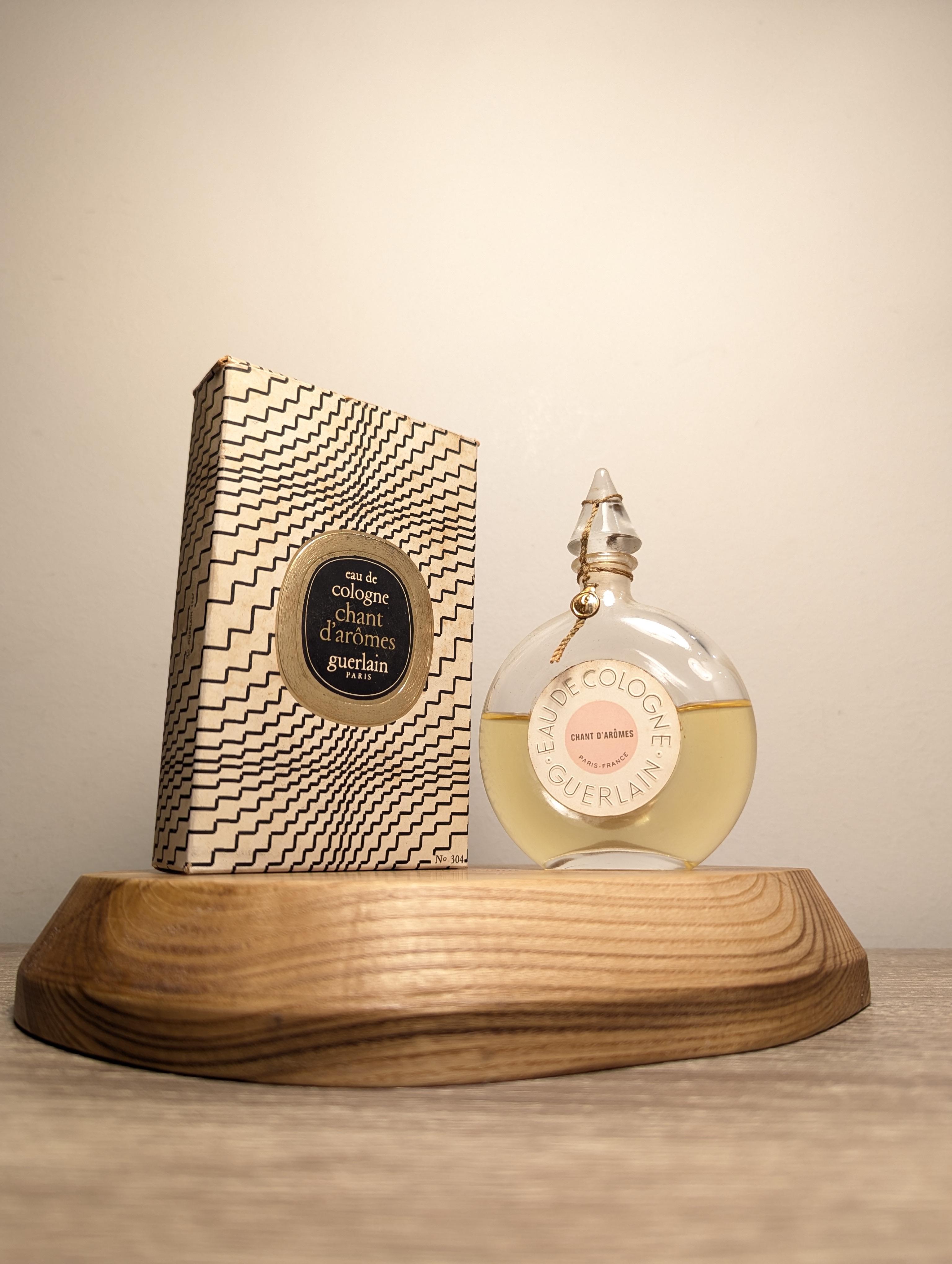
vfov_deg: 71.5
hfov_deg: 56.9
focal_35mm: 24
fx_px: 878
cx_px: 476
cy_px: 632
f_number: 1.85
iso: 170
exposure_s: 1/90
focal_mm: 6.81
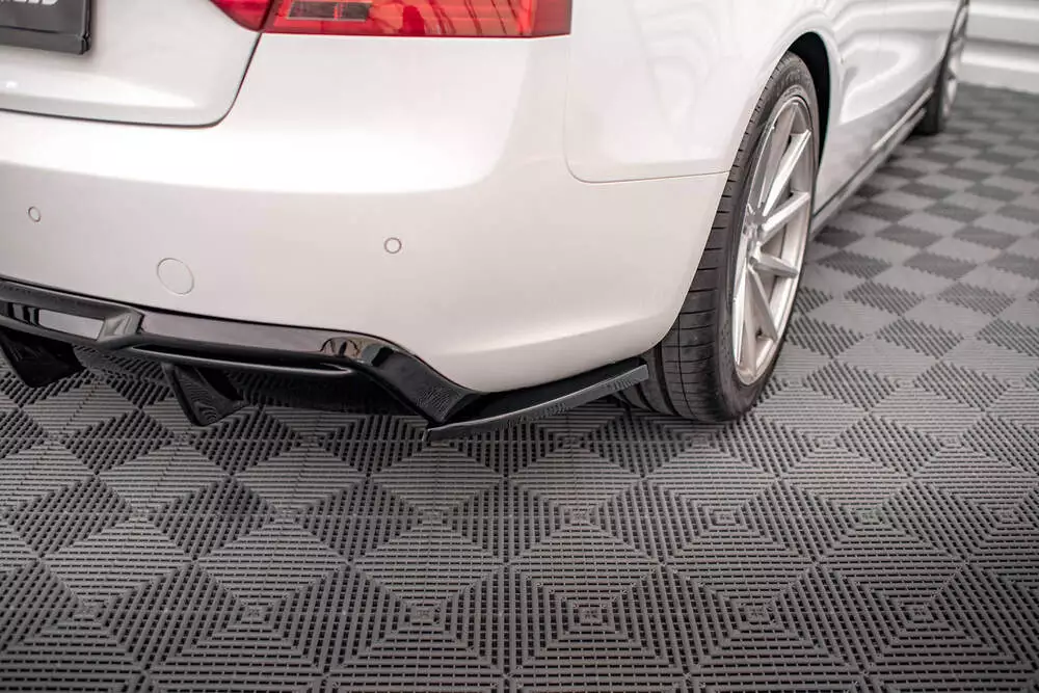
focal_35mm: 35
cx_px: 520
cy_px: 346
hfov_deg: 54.4
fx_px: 1010
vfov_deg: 37.9
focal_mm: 35
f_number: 2.5
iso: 1000
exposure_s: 1/125
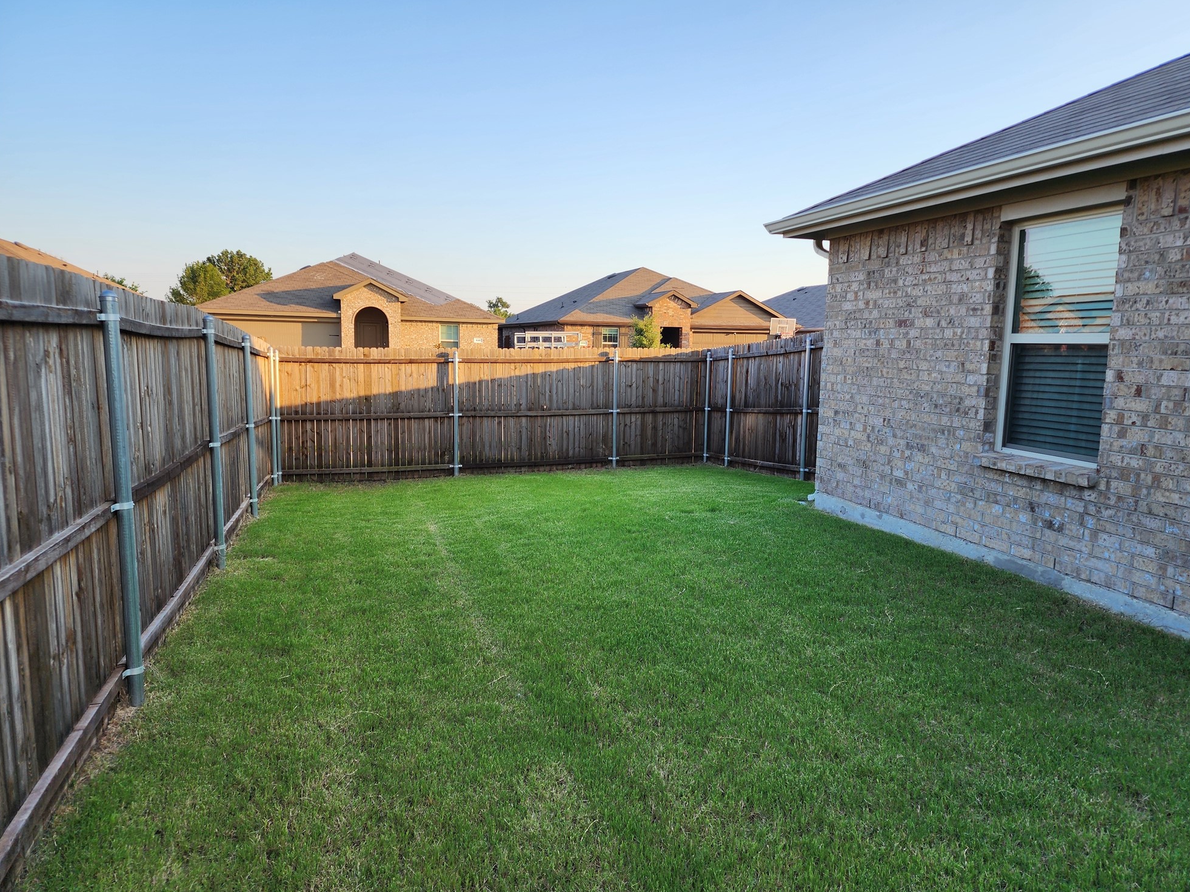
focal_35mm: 24
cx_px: 617
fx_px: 825
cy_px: 442
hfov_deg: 71.6
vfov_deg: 56.8
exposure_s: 1/217
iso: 12
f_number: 1.8
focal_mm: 6.4
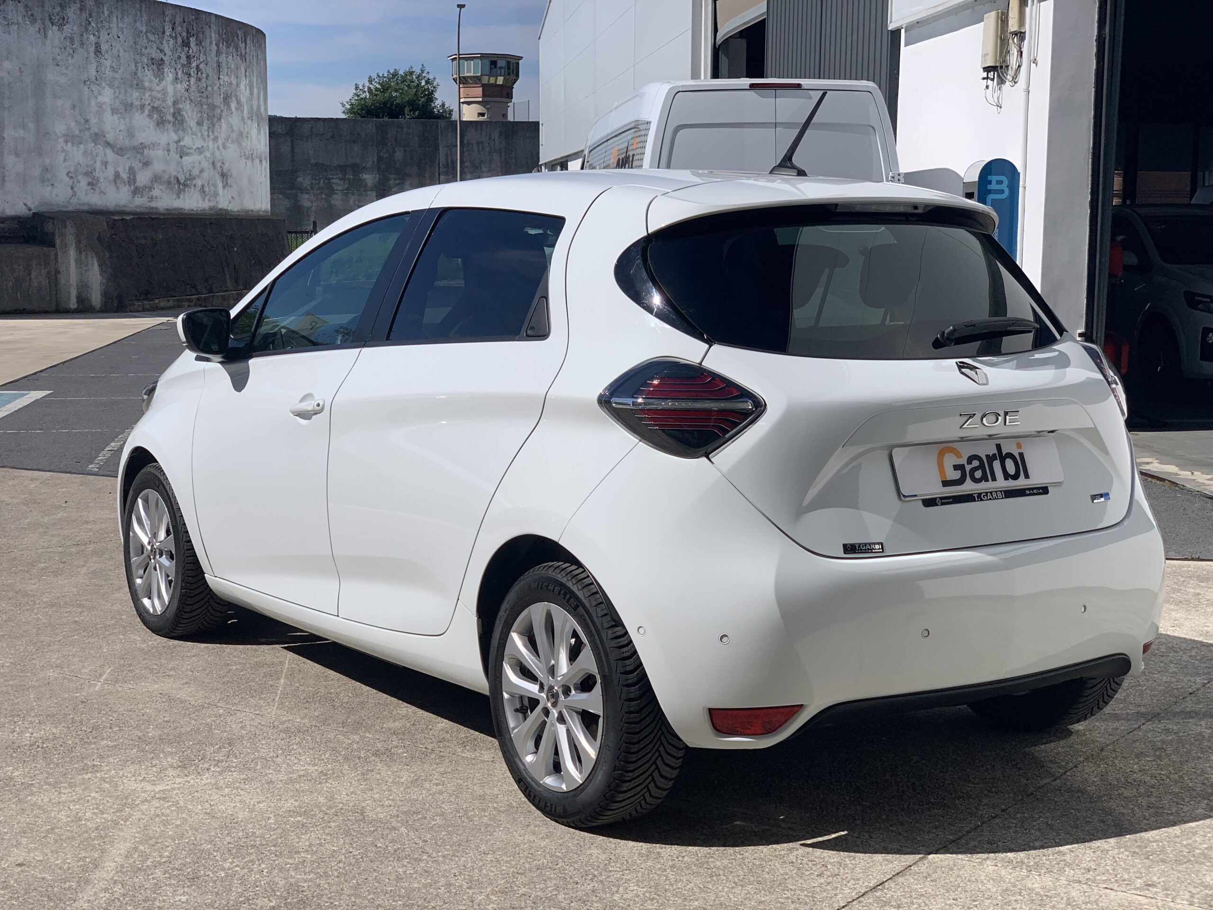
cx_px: 606
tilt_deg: -6.3
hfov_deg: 36.8
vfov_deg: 28.0
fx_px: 1822
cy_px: 455
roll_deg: -0.8
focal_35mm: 52
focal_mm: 6
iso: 16
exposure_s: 1/2519
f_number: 2.4
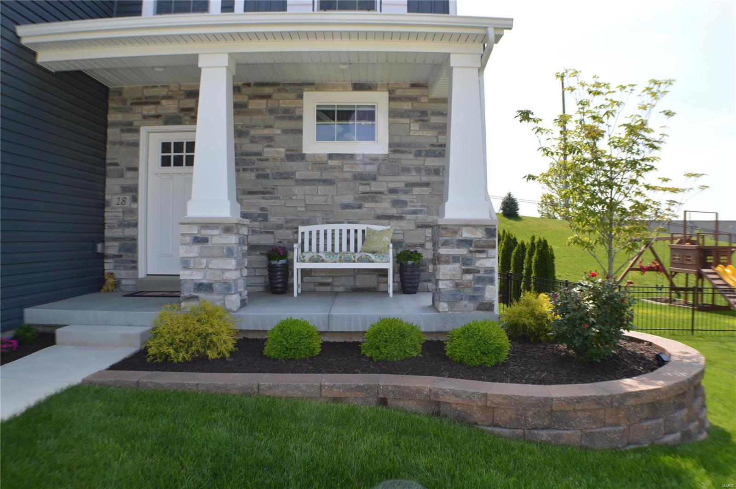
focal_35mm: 33
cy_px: 244
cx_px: 368
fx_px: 674
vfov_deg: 39.9
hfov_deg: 57.3
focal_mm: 22
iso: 100
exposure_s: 1/200
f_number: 6.3
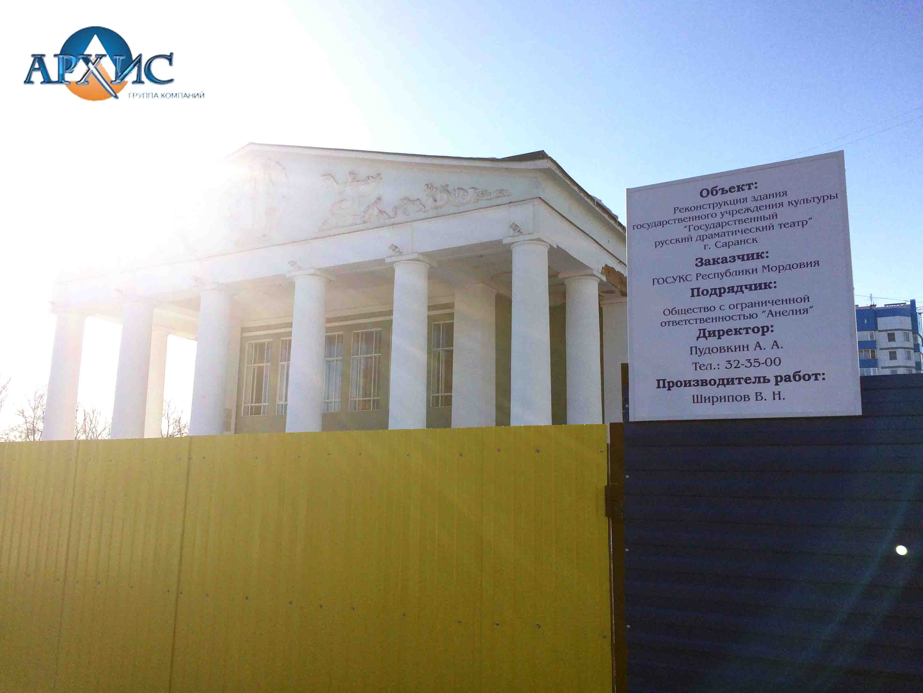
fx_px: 773
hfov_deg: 61.7
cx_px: 462
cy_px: 346
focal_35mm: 29
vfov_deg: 48.2
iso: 32
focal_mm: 4.15
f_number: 2.2
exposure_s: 1/5128
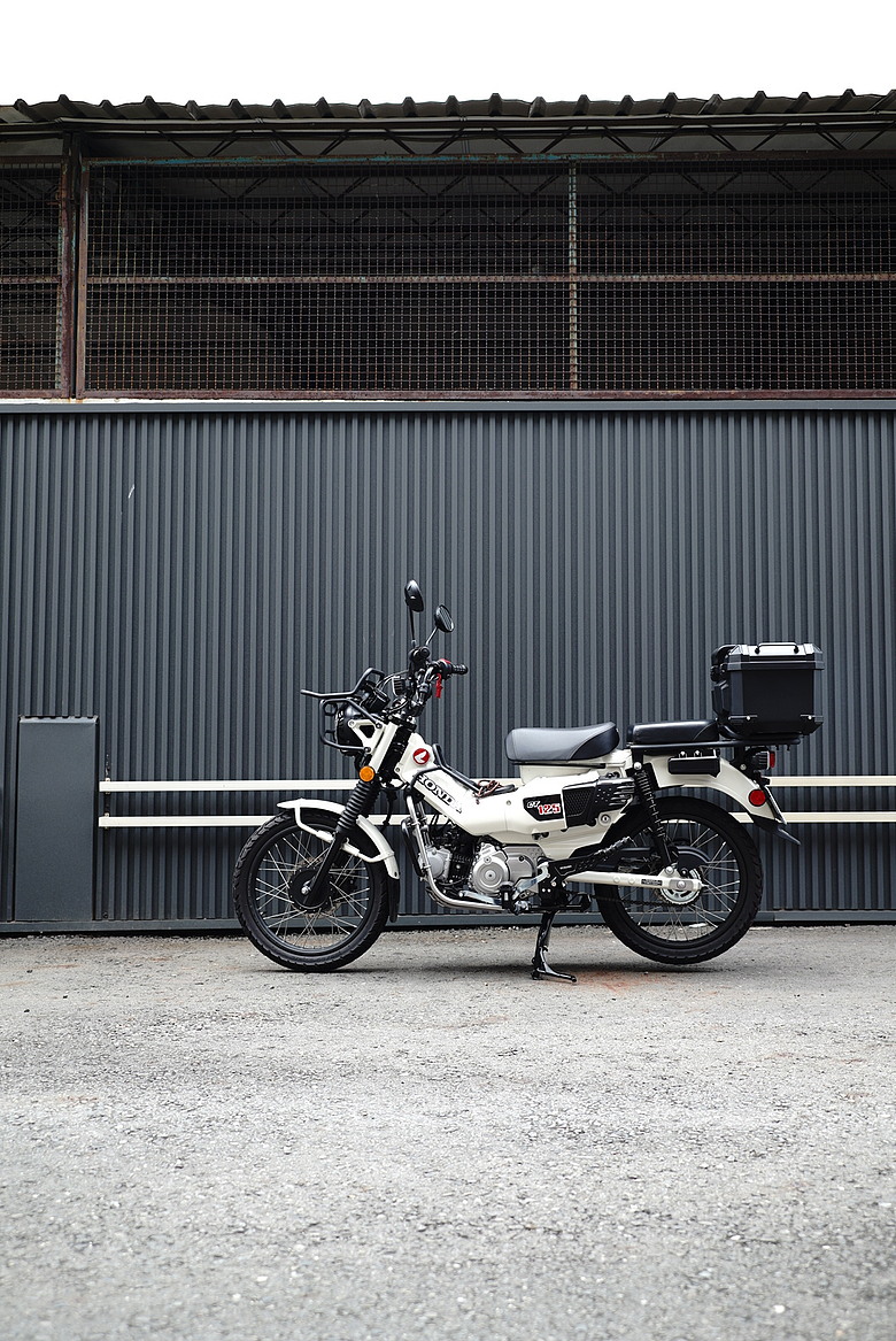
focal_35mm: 35
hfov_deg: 37.9
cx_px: 448
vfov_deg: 54.4
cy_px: 670
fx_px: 1304
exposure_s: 1/160
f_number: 3.5
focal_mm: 35
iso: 100
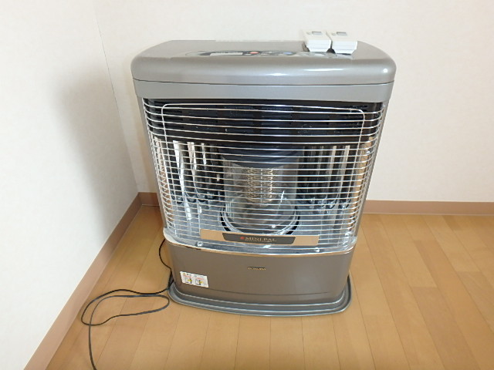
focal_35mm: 21
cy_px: 185
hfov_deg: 79.0
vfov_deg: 63.4
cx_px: 247
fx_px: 300
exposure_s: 1/30
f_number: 3.5
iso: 320
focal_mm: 3.7
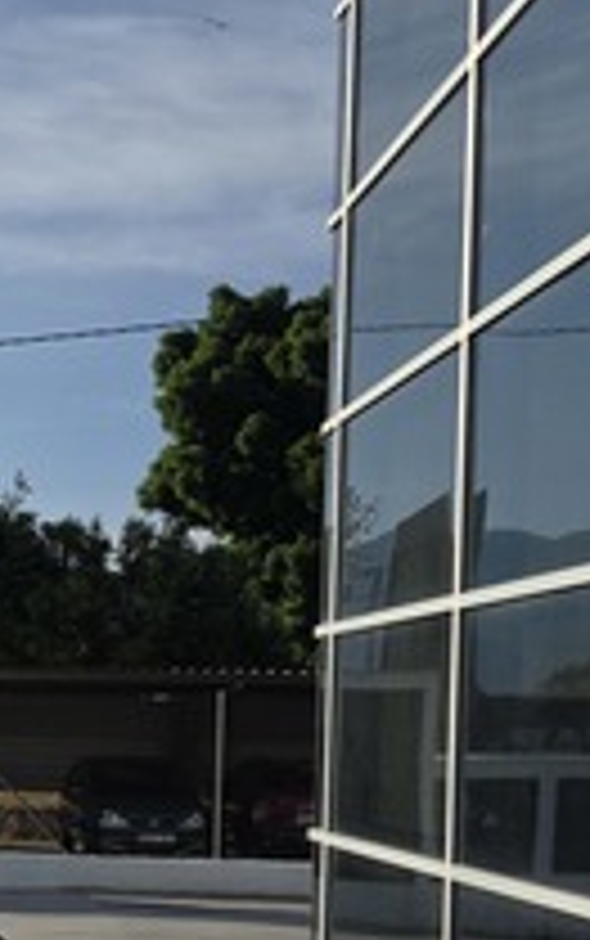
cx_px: -547
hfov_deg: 16.3
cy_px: 720
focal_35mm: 64
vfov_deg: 31.3
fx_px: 1643
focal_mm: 6.3
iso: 80
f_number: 1.7
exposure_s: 1/6809
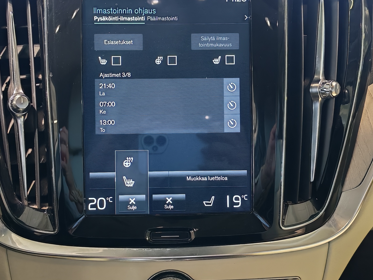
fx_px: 485
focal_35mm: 45
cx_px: 168
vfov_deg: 32.2
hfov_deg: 42.0
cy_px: 136
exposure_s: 1/100
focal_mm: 6.12
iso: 1169
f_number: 1.9
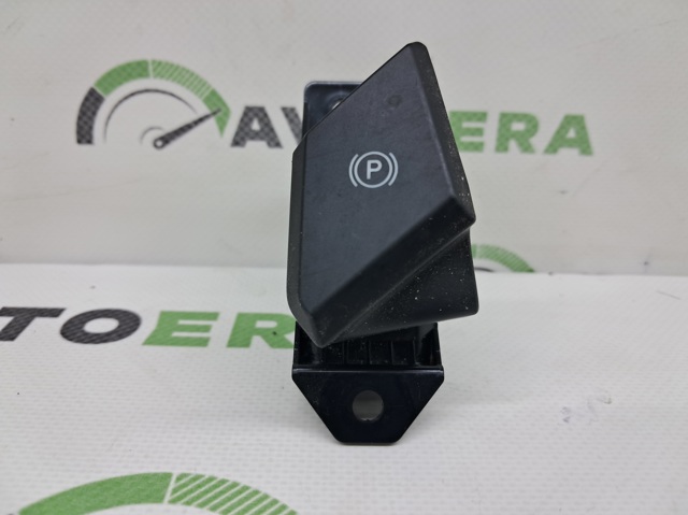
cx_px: 344
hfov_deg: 65.4
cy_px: 258
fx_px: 536
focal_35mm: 27
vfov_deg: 51.3
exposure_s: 1/50
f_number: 1.8
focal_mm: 4
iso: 50
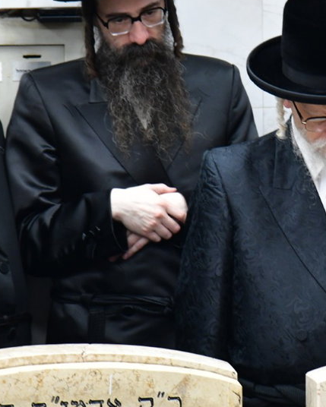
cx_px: 267
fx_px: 3545
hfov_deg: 5.3
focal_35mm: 294
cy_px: 203
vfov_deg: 6.6
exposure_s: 1/100
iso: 2000
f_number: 5.6
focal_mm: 120
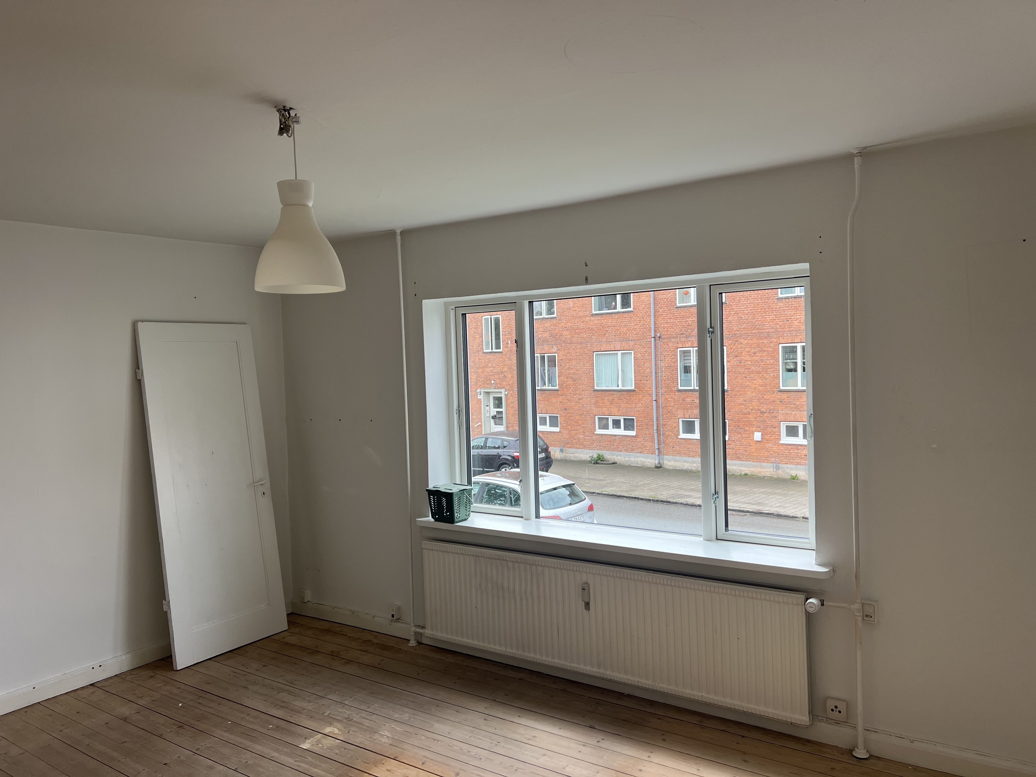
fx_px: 778
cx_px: 518
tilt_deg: -1.2
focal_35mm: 26
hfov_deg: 67.3
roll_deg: +2.2
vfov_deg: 53.1
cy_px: 388
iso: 50
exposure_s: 1/433
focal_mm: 5.7
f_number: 1.5
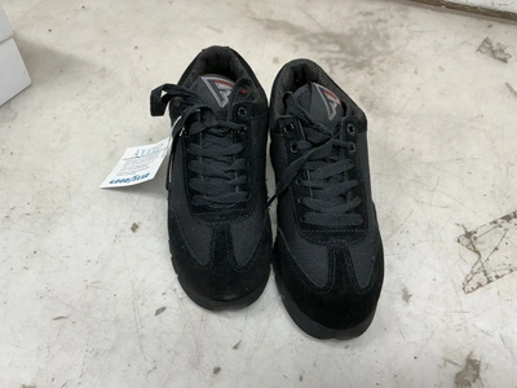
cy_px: 194
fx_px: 418
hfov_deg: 63.4
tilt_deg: -49.8
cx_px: 258
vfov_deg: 49.7
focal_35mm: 28
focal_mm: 3
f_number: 1.8
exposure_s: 1/120
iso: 50
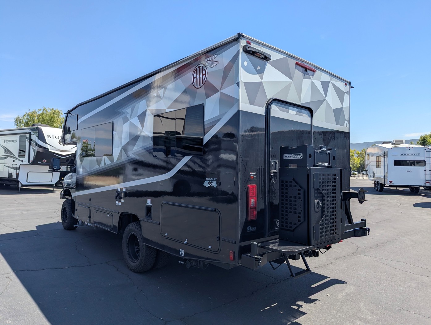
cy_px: 162
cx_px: 216
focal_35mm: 24
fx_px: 299
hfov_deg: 71.5
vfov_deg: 56.9
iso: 50
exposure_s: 1/1742
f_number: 1.85
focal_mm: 6.81
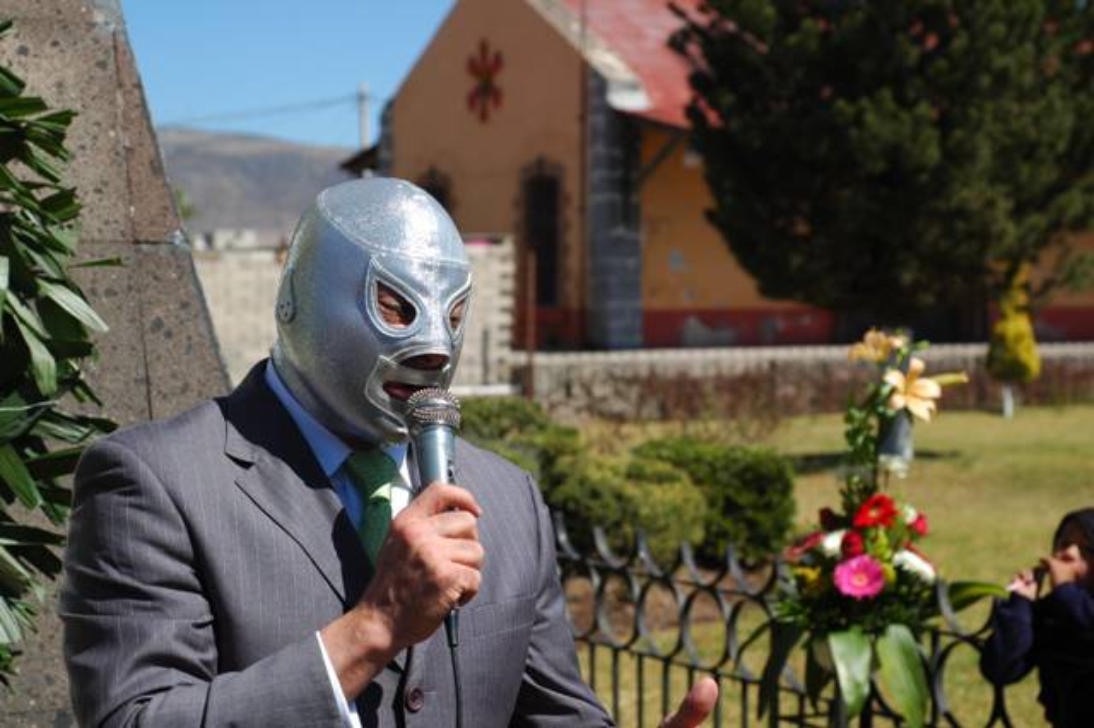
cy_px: 364
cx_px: 547
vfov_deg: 18.2
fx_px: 2278
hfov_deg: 27.0
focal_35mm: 75
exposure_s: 1/1600
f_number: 4
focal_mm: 50
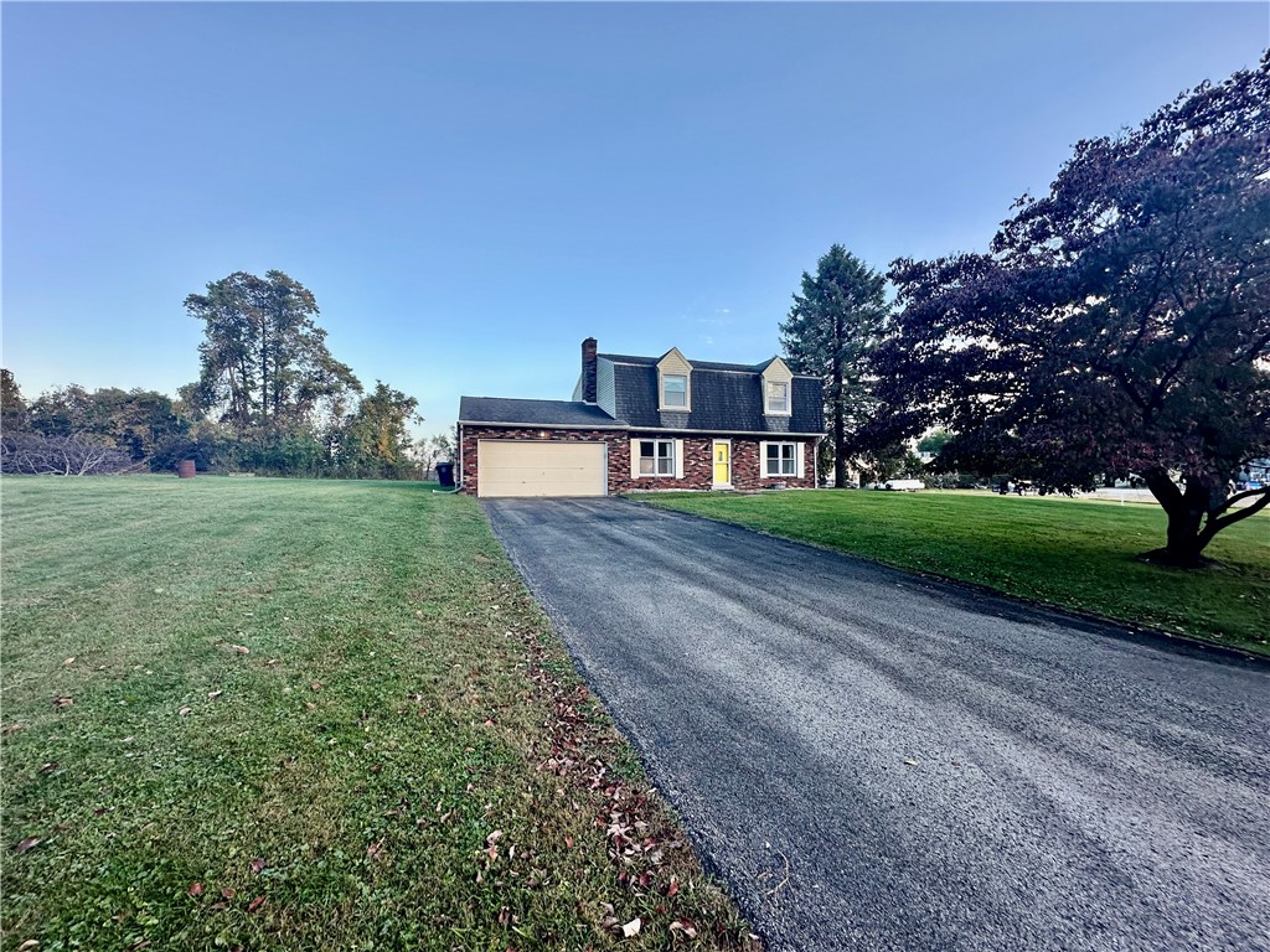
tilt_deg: -1.6
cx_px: 635
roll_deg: +0.0
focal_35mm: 14
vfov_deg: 85.7
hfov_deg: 102.1
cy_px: 476
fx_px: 514
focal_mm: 2.22
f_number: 2.2
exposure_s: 1/222
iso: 40
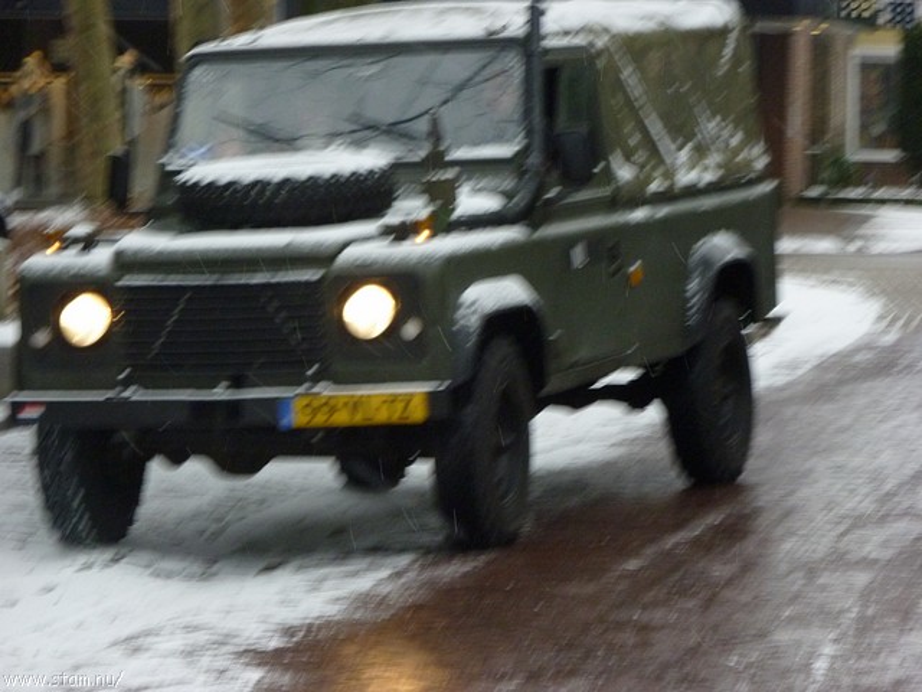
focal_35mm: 166
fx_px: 4421
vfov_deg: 8.9
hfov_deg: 11.9
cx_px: 461
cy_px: 346
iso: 400
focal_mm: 29.9
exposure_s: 1/100
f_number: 5.8
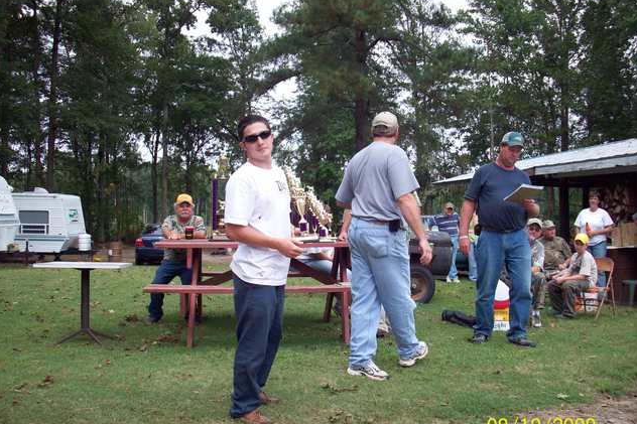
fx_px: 690
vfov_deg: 34.2
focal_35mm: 39
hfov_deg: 49.6
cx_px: 320
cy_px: 231
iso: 80
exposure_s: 1/515
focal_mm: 6.2
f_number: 2.8
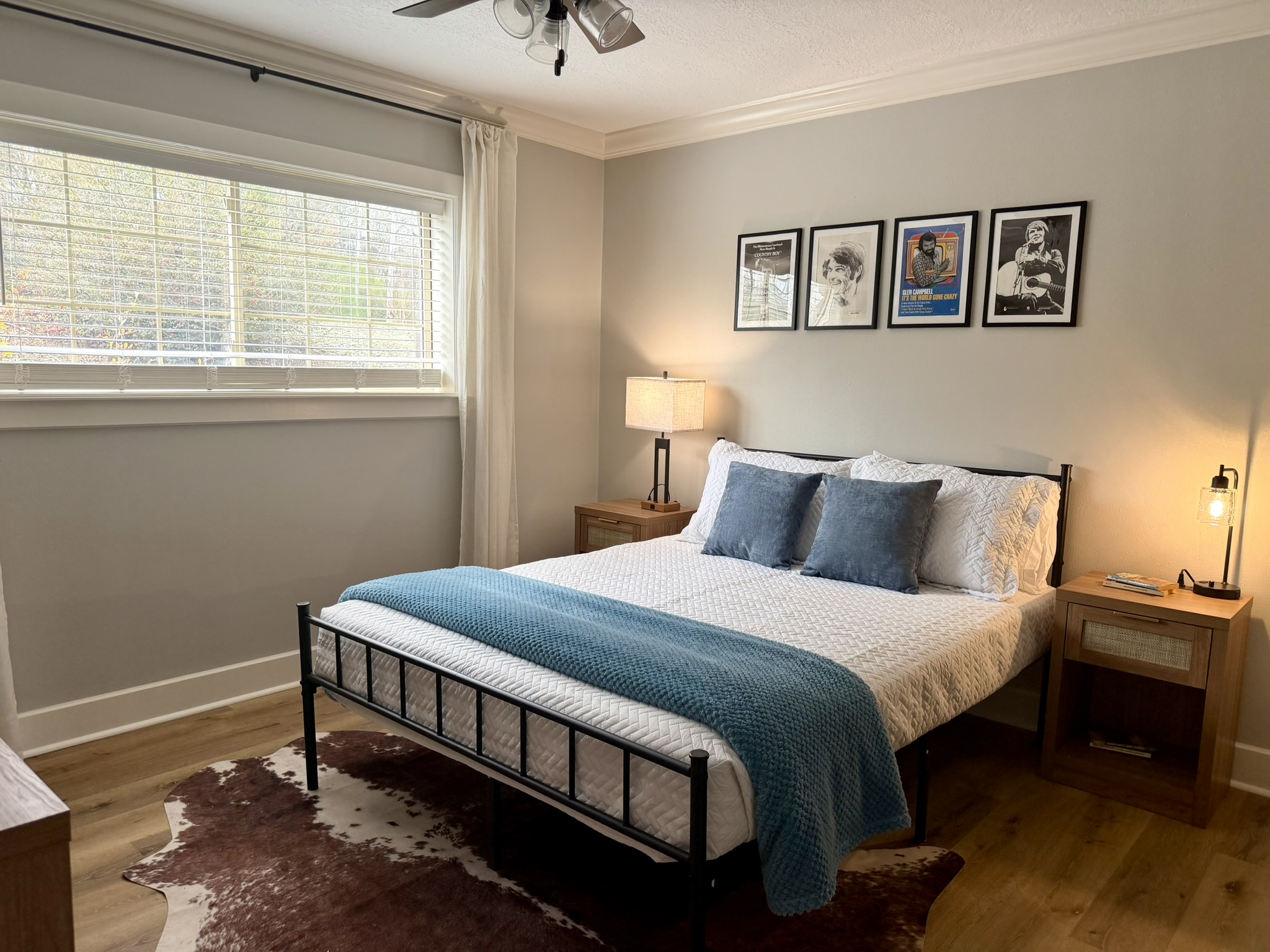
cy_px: 476
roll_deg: -2.1
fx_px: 881
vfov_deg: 56.8
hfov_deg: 71.6
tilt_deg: -7.1
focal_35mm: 24
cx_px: 635
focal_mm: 6.76
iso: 160
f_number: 1.78
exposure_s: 1/149
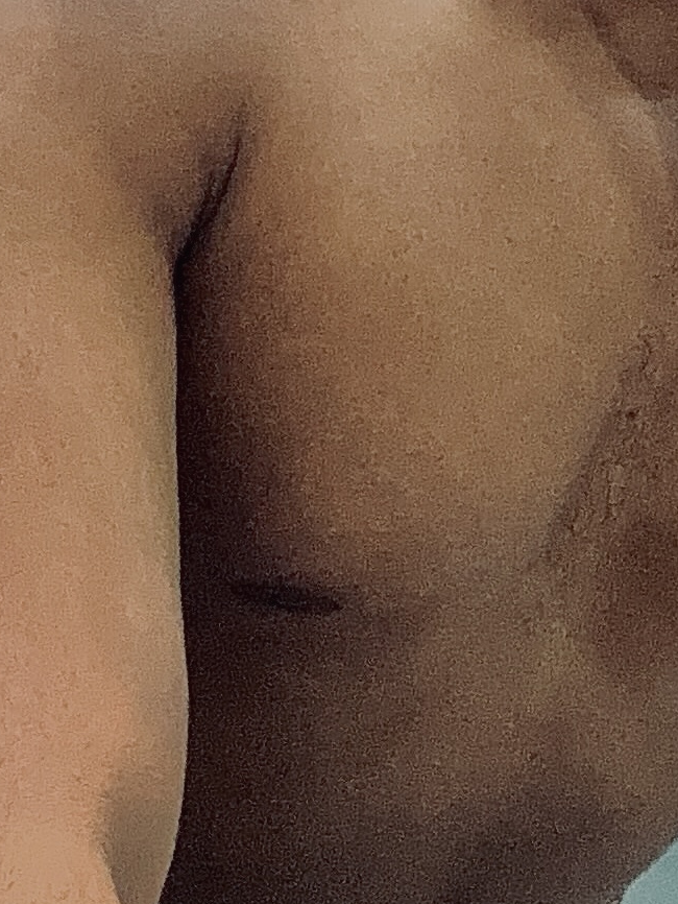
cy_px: 102
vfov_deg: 23.5
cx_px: 486
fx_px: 2114
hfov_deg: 18.1
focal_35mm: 81
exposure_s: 1/25
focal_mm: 2.69
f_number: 1.9
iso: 320
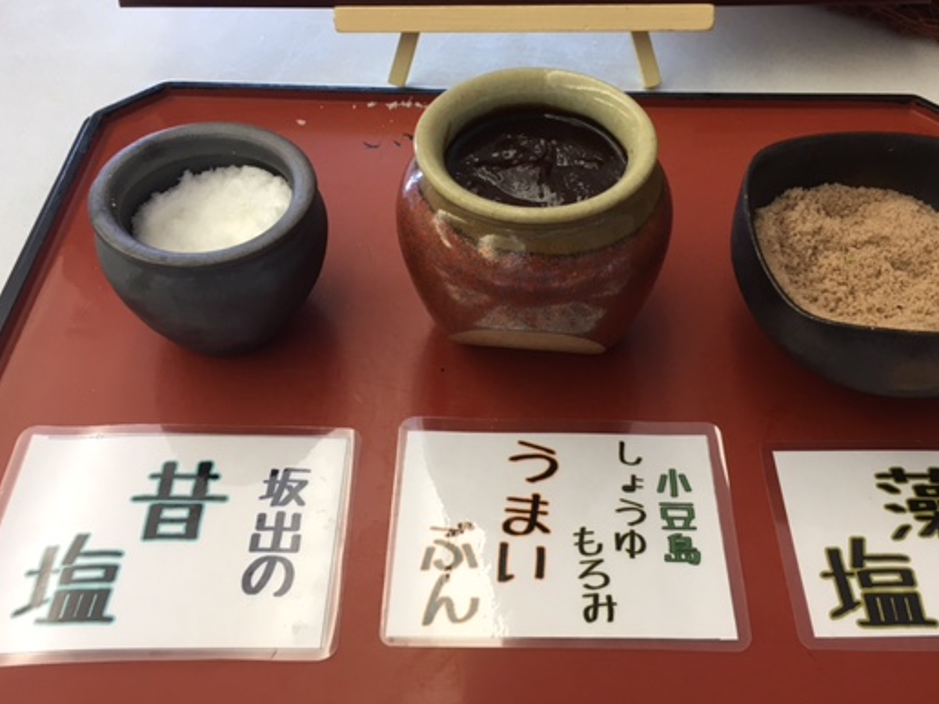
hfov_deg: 51.2
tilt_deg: -46.9
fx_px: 977
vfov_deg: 39.4
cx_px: 531
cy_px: 273
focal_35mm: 36
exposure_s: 1/30
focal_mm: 4.15
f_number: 2.2
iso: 64
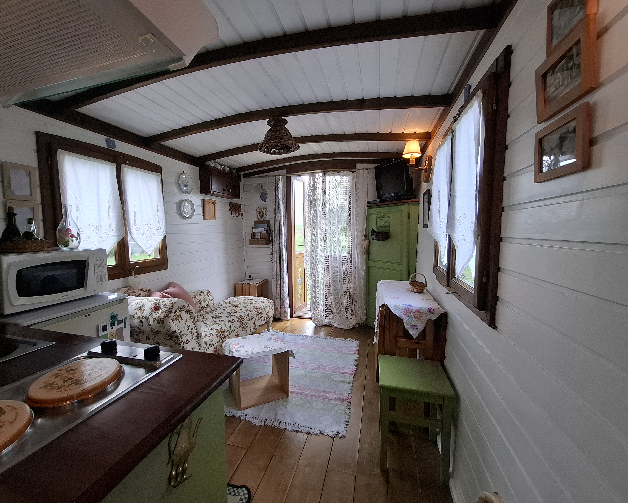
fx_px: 260
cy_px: 249
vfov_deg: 88.0
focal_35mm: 14
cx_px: 297
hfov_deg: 100.6
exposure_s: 1/50
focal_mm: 1.74
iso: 40
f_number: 2.2
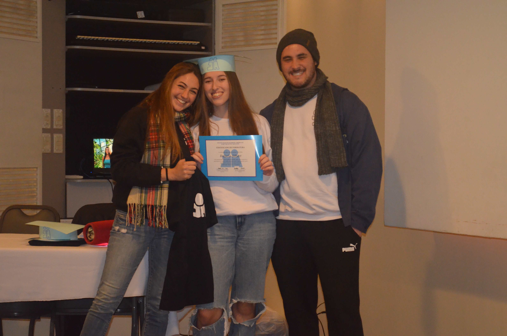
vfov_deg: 16.5
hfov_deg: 24.7
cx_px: 254
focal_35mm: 82
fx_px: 1159
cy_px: 168
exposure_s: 1/60
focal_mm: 55
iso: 3200
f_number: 5.6
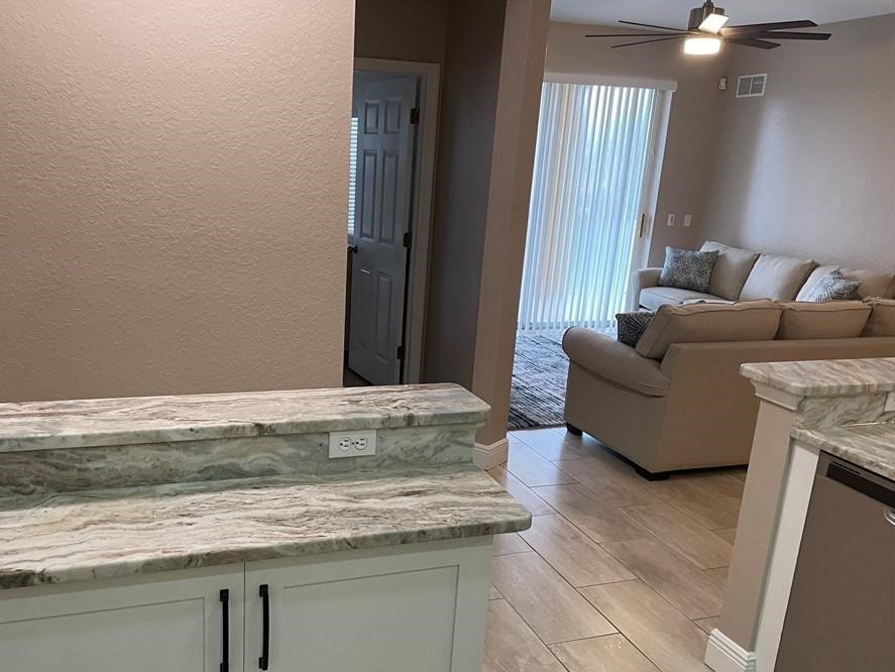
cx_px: 379
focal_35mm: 30
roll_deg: -3.5
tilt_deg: -15.5
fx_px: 776
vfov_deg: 46.7
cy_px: 381
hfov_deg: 59.7
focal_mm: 4.2
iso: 160
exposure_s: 1/60
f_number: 1.6
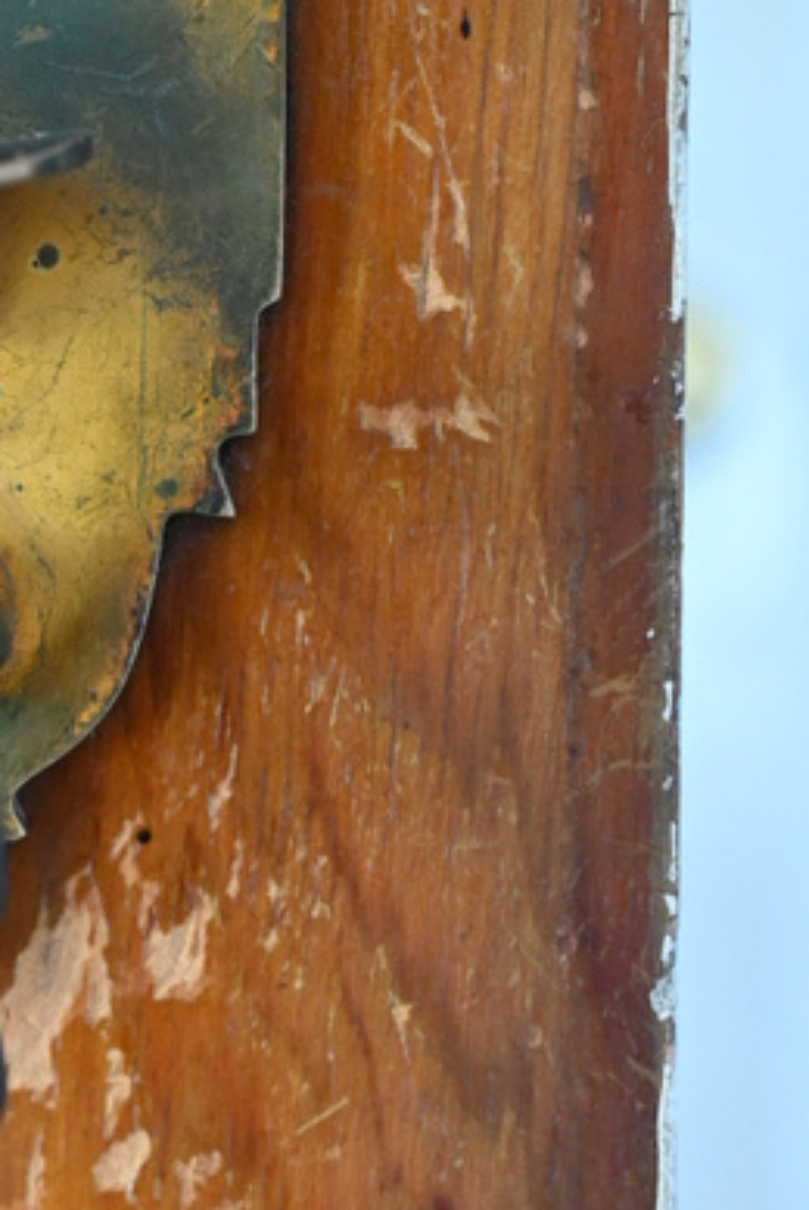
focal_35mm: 146
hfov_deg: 9.1
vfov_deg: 14.0
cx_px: -442
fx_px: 4912
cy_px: 778
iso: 2000
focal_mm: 37
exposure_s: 1/125
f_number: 4
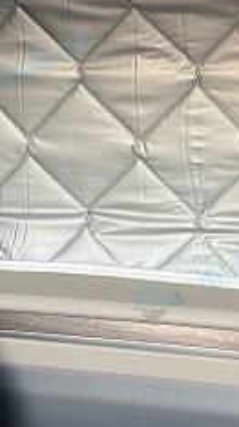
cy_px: 179
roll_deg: +1.4
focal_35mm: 97
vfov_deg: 22.0
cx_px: 117
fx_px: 1097
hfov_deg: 12.4
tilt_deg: -7.4
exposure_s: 1/49
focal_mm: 5.7
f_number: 1.5
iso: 320
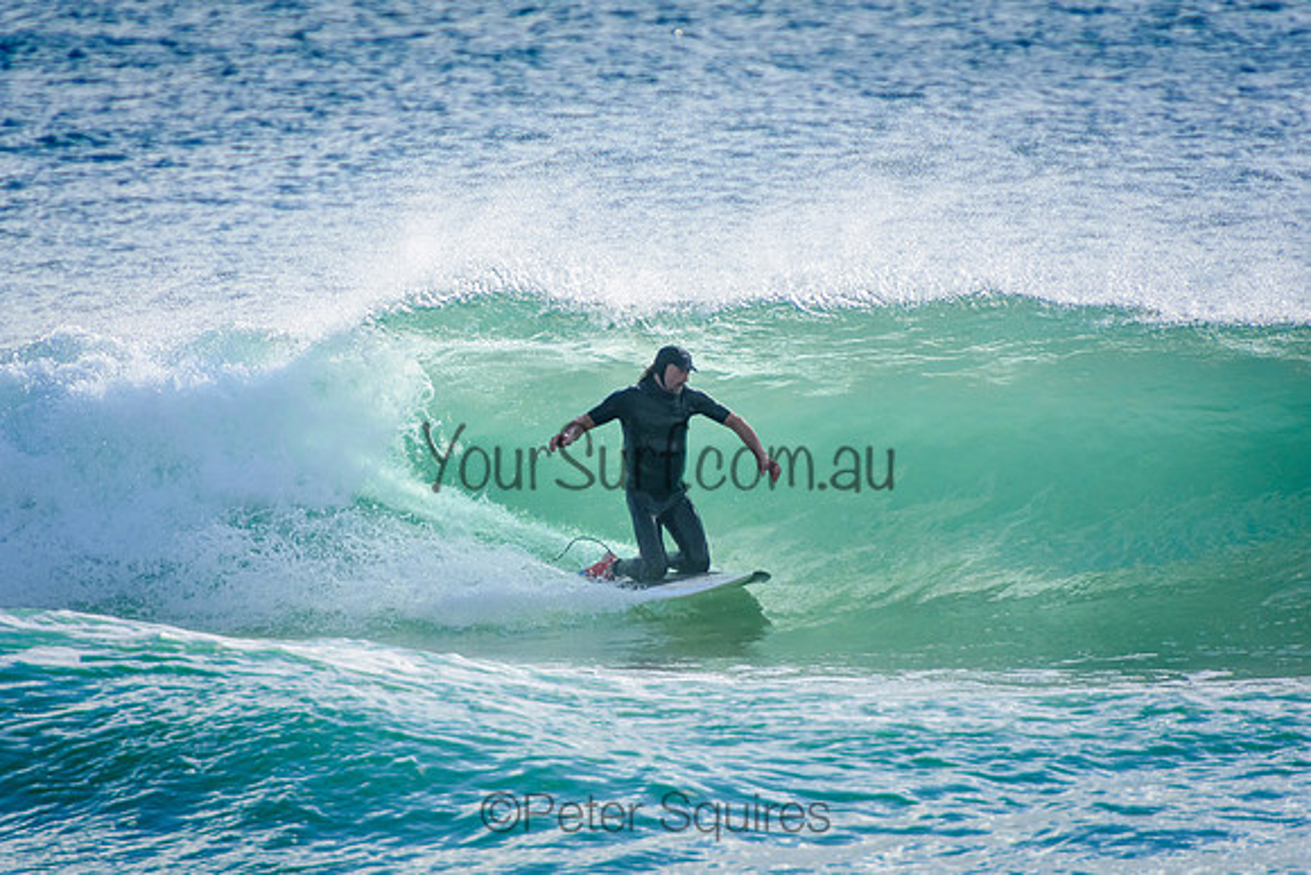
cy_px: 438
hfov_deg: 3.4
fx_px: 21854
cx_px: 656
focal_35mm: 600
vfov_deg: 2.3
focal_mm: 400
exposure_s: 1/2000
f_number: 5.6
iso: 450
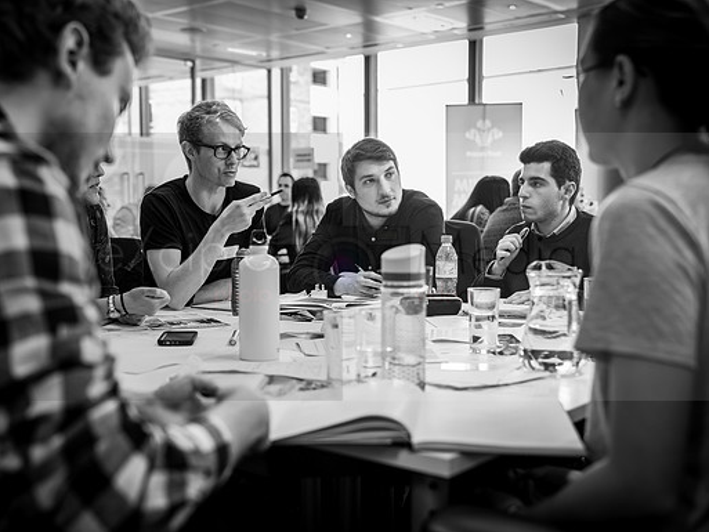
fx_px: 881
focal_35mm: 43
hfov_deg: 43.8
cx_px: 344
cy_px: 266
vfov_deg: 33.6
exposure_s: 1/50
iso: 100
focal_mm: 39
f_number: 2.8
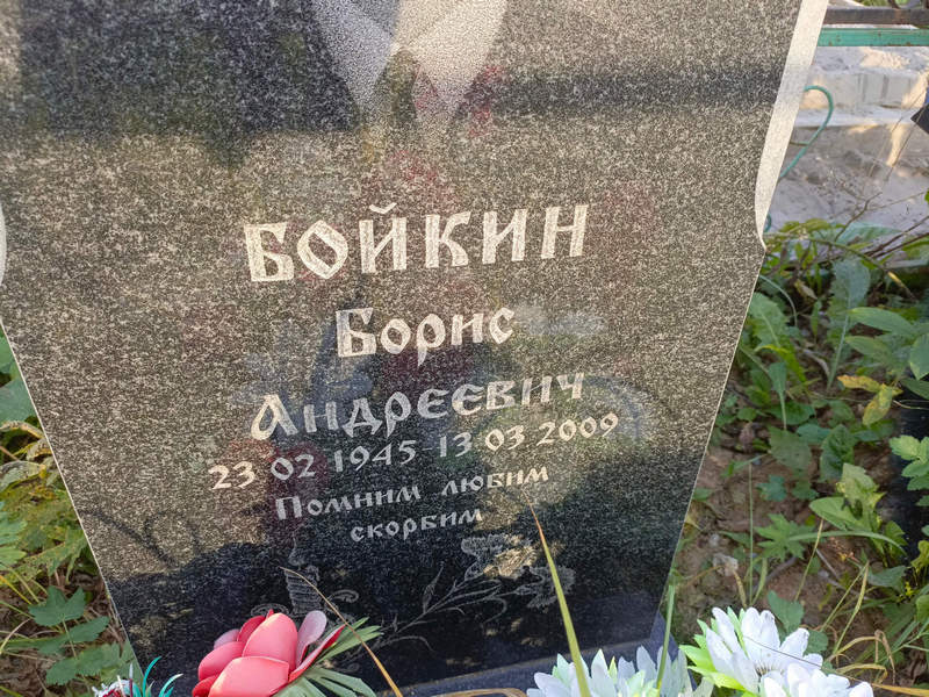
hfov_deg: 69.4
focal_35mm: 25
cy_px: 348
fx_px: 671
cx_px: 464
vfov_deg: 54.9
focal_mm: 4.76
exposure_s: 1/107
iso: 112
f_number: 1.69
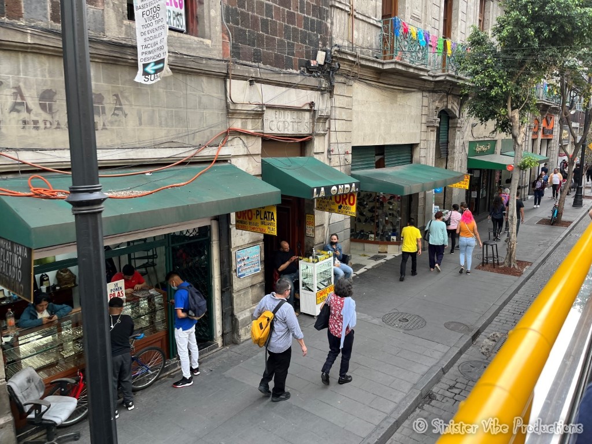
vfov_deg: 53.1
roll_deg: -2.0
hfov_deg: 67.3
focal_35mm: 26
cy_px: 222
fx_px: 445
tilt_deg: -6.5
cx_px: 296
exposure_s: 1/203
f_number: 1.6
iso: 50
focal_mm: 5.1
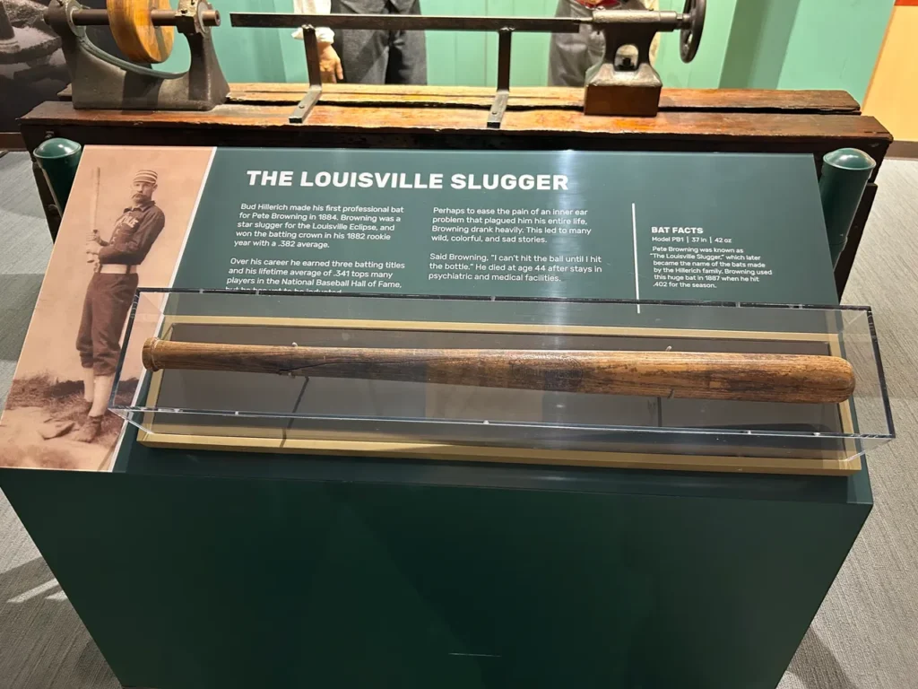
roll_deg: +2.5
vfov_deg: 53.1
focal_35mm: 26
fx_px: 690
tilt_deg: -36.9
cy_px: 344
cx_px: 459
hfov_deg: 67.3
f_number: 1.5
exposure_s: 1/60
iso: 400
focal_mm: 5.7
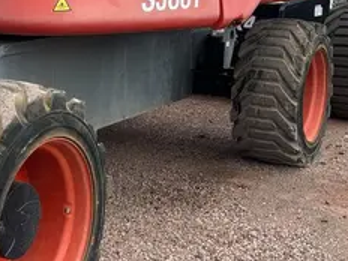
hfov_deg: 23.0
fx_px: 824
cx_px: 8
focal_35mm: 82
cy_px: 61
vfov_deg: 17.9
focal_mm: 5.96
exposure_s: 1/1115
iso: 50
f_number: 1.6
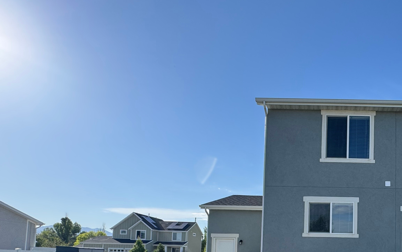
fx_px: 285
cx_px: 329
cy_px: 239
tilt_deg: +3.5
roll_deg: -1.0
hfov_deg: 63.4
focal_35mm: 26
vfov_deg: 42.6
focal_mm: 2.22
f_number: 2.2
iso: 50
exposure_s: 1/1143
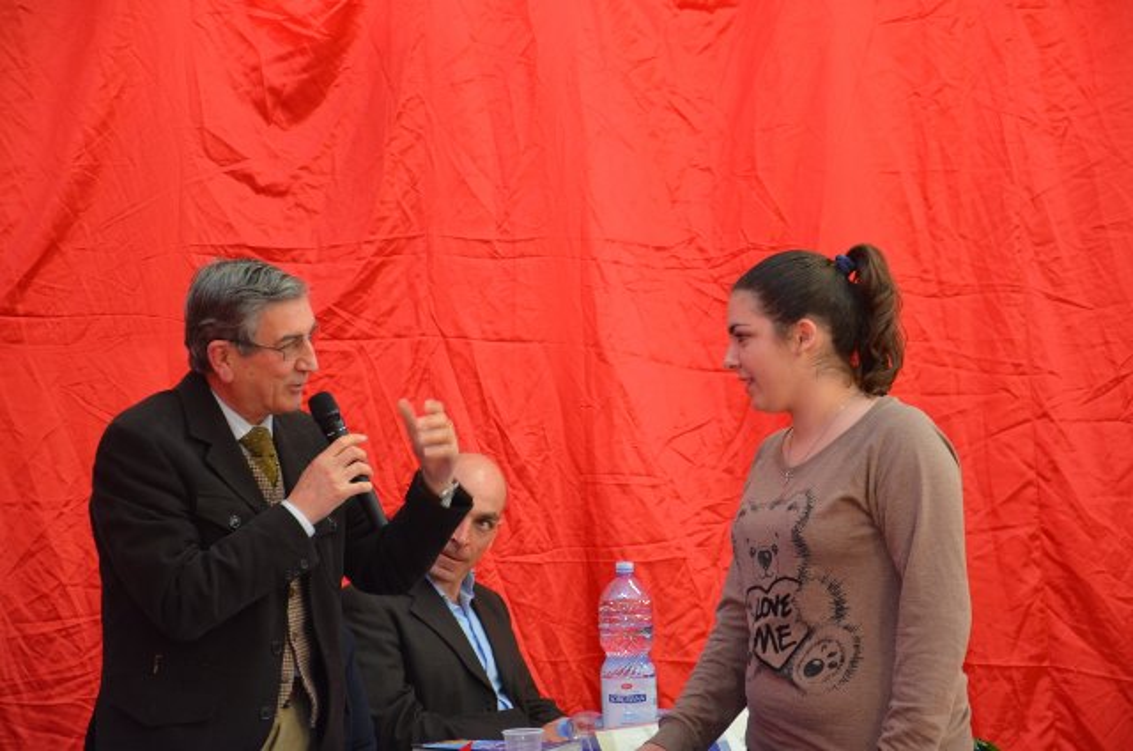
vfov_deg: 12.1
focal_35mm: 112
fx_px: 3534
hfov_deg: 18.2
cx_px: 566
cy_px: 376
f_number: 5.3
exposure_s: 1/60
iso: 2000
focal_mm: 75
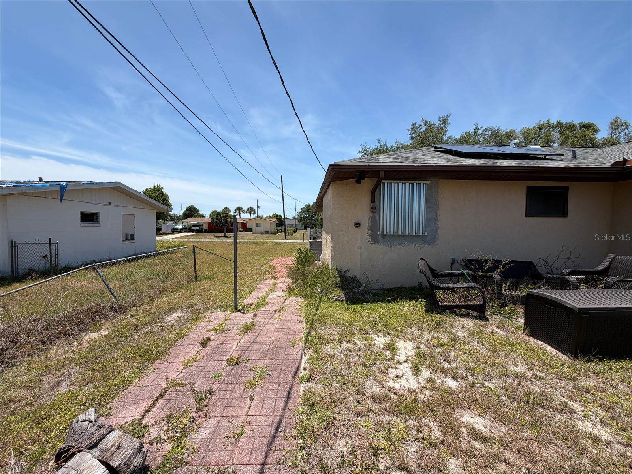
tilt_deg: -2.5
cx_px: 316
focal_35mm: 14
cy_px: 237
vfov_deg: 85.7
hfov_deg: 102.1
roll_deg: -1.1
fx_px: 256
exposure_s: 1/770
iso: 20
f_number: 2.2
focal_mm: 2.22
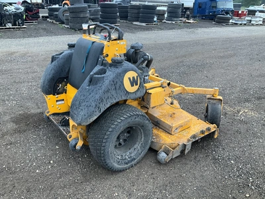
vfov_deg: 48.2
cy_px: 100
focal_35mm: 29
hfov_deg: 61.7
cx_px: 132
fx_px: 222
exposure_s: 1/87
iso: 64
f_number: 1.8
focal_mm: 3
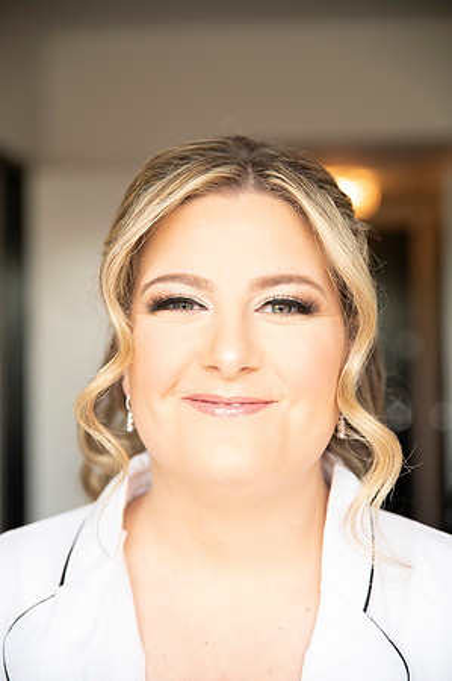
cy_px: 340
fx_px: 1321
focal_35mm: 70
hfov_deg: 19.4
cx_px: 226
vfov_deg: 28.9
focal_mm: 70
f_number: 2.8
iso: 400
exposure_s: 1/160
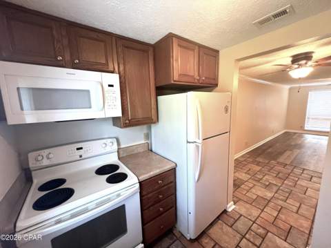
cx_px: 166
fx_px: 124
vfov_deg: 89.8
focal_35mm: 13
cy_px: 124
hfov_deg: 106.2
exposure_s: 1/60
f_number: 1.8
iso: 250
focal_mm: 1.57
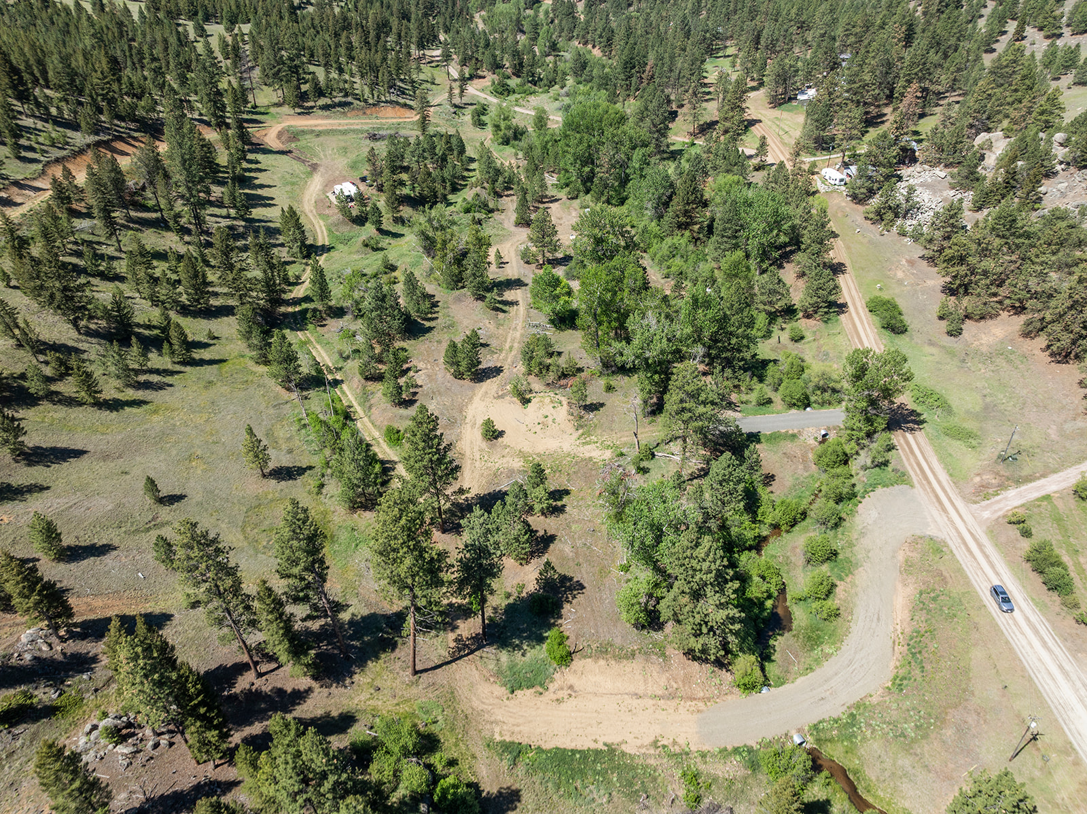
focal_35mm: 24
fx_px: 753
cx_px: 544
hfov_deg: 71.6
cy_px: 407
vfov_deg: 56.8
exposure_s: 1/60
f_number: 2.8
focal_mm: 12.29
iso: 100
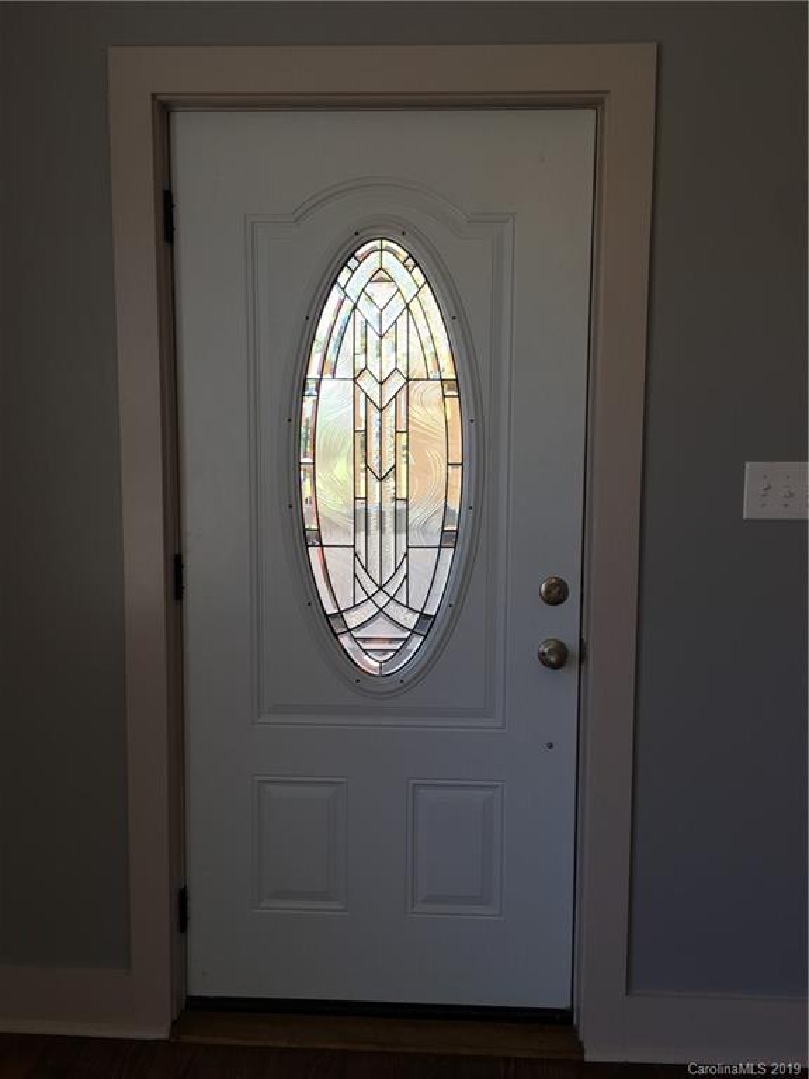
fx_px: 904
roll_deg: -0.1
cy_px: 540
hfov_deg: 48.2
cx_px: 404
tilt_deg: -7.2
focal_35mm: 29
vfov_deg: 61.7
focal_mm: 4.15
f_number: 2.2
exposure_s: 1/60
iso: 25
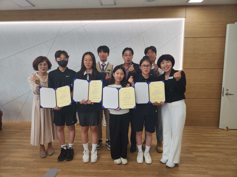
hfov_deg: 73.9
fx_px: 157
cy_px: 88
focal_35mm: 23
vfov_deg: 58.9
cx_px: 118
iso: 64
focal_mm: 5.4
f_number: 1.8
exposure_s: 1/120
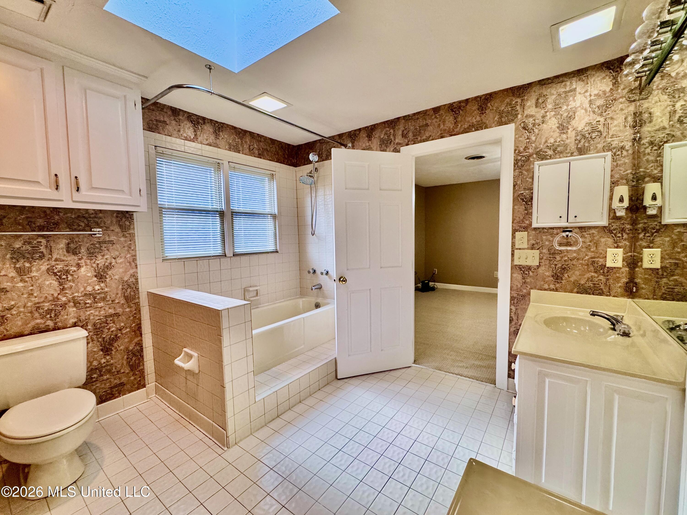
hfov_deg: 102.1
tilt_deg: -4.8
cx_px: 344
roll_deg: +3.1
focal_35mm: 14
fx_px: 278
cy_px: 258
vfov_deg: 85.7
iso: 250
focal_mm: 2.22
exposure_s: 1/120
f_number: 2.2
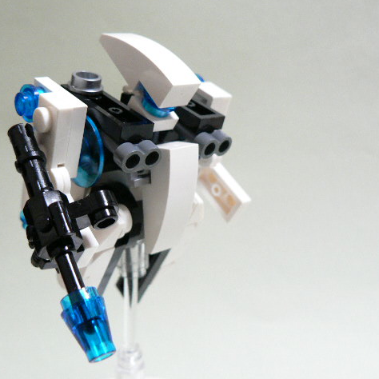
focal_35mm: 43
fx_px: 533
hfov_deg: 39.0
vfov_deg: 39.2
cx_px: 146
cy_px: 188
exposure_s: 1/13
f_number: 2.8
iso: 200
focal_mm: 6
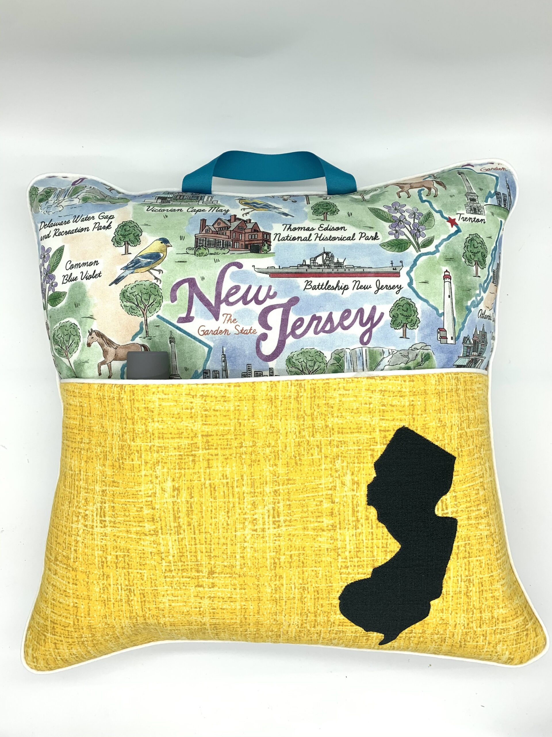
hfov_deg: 53.1
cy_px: 368
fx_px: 553
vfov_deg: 67.3
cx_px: 276
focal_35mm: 26
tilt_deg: -86.8
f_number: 1.8
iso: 25
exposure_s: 1/722
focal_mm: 4.25
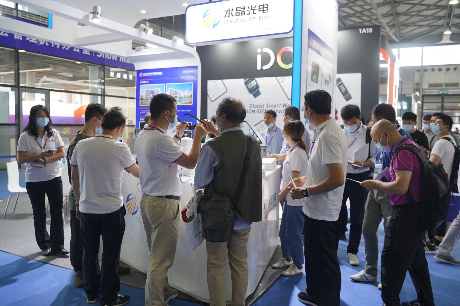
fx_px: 396
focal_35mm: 31
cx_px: 230
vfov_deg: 42.3
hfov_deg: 60.3
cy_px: 153
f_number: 4
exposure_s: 1/200
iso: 2000
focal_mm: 31
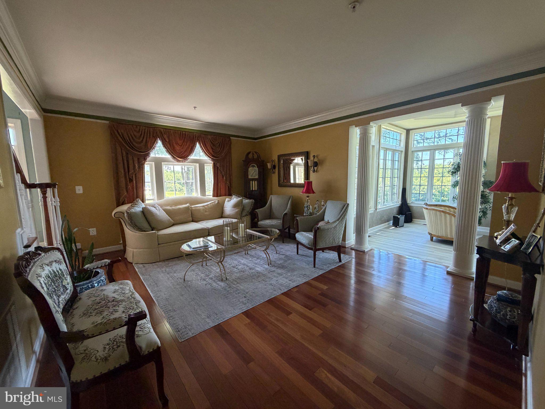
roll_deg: +1.2
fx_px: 220
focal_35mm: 14
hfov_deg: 102.1
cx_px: 272
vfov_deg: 85.7
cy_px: 204
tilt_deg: -5.9
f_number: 2.2
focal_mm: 2.22
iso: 320
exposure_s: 1/75
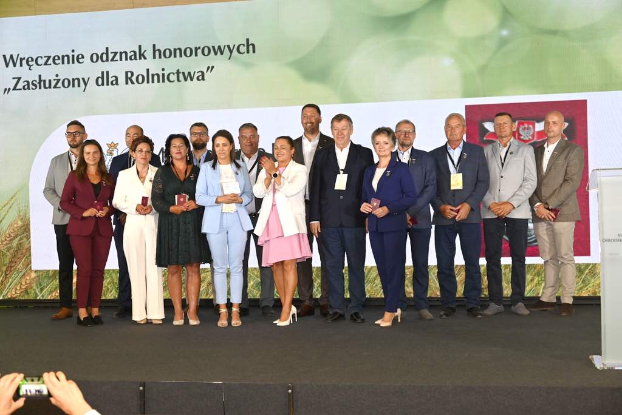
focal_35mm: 54
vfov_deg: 25.1
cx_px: 311
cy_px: 208
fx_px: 933
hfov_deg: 36.9
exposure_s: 1/60
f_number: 5.6
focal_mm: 54
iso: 560
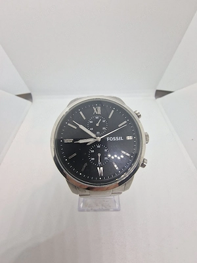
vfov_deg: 106.2
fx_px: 99
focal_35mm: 13
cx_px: 98
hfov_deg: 89.9
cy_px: 132
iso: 64
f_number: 2.2
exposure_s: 1/100
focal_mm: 2.2
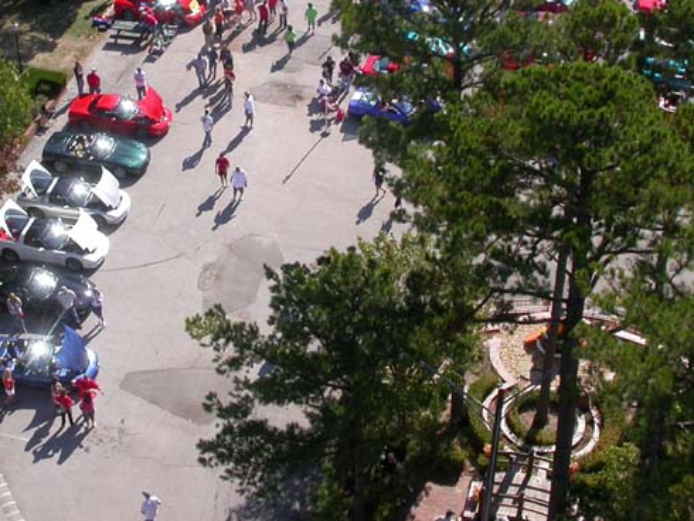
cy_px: 142
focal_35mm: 62
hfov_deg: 31.0
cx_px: 245
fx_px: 1244
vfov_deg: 23.5
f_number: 6.7
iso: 100
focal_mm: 7.85
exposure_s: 1/279
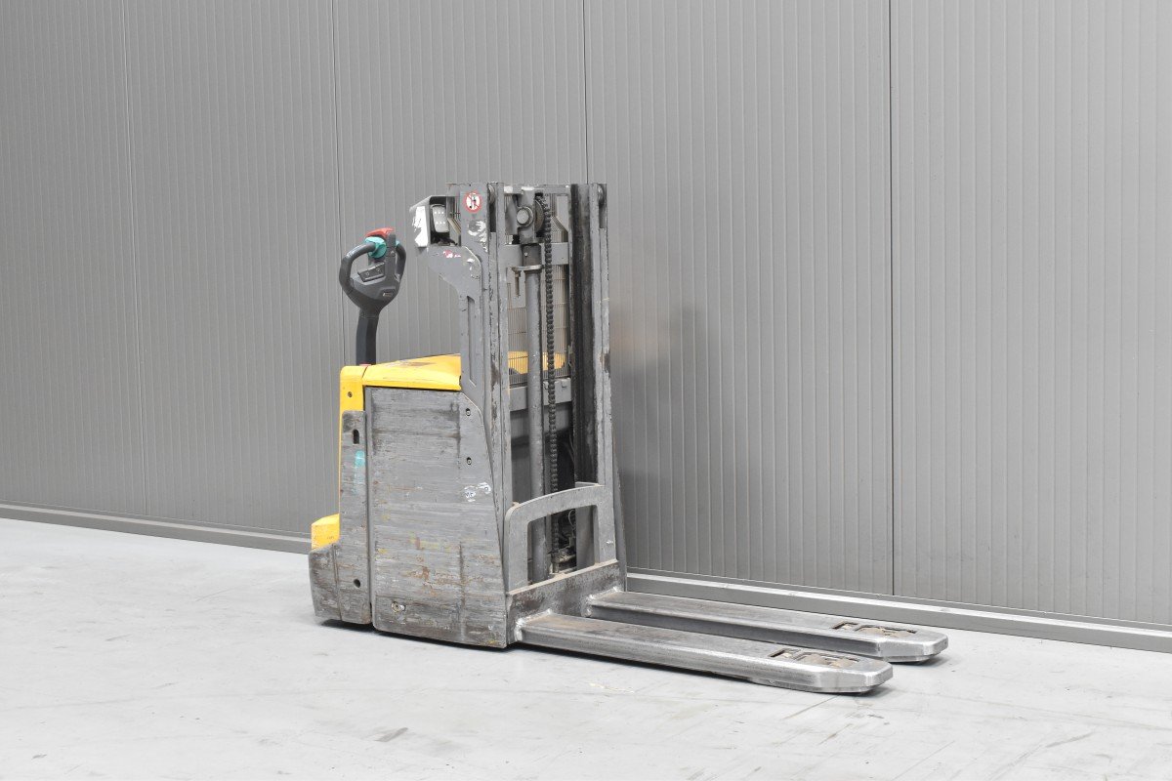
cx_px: 586
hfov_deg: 37.9
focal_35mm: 52
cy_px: 390
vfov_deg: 25.8
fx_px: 1709
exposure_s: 1/15
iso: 1600
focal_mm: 35
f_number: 7.1
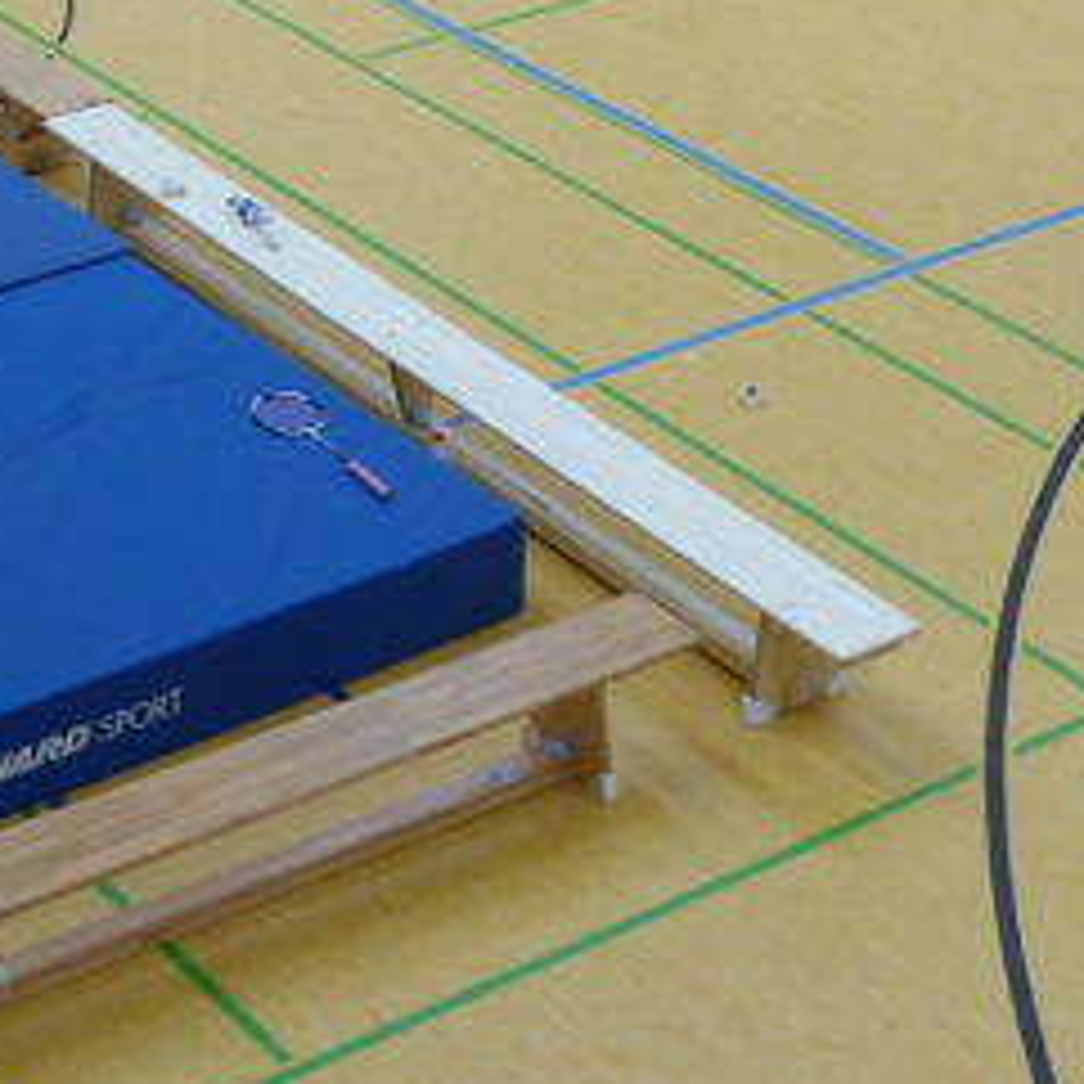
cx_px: 256
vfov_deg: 18.1
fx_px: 3330
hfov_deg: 18.4
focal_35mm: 94
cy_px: 22
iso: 100
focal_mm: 4.5
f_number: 2.8
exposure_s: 1/60
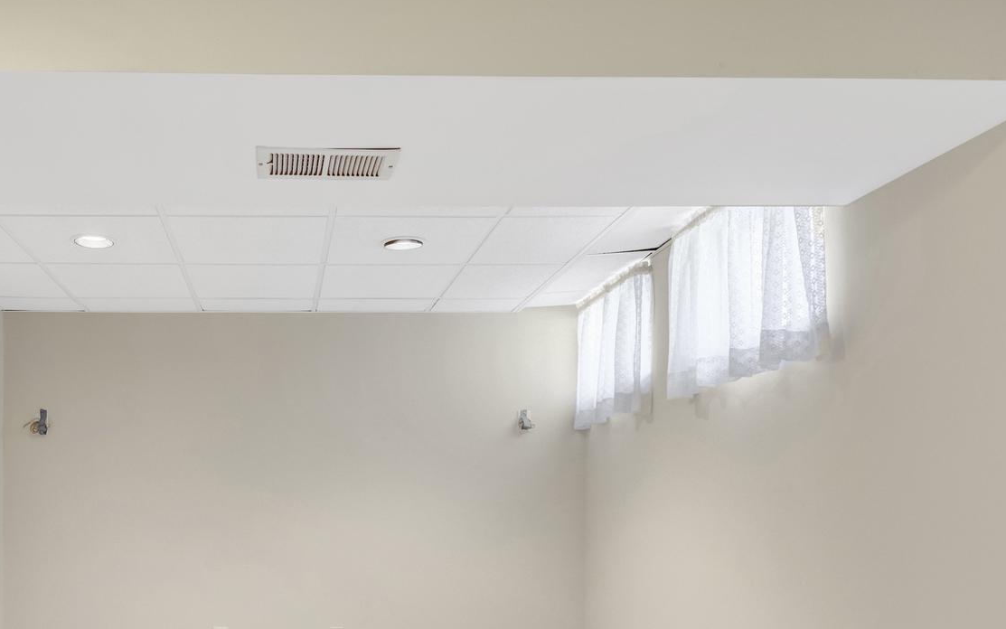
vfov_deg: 40.0
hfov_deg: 60.7
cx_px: 301
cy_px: 509
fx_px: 823
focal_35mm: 30
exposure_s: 1/30
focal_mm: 16
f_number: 8
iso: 1250
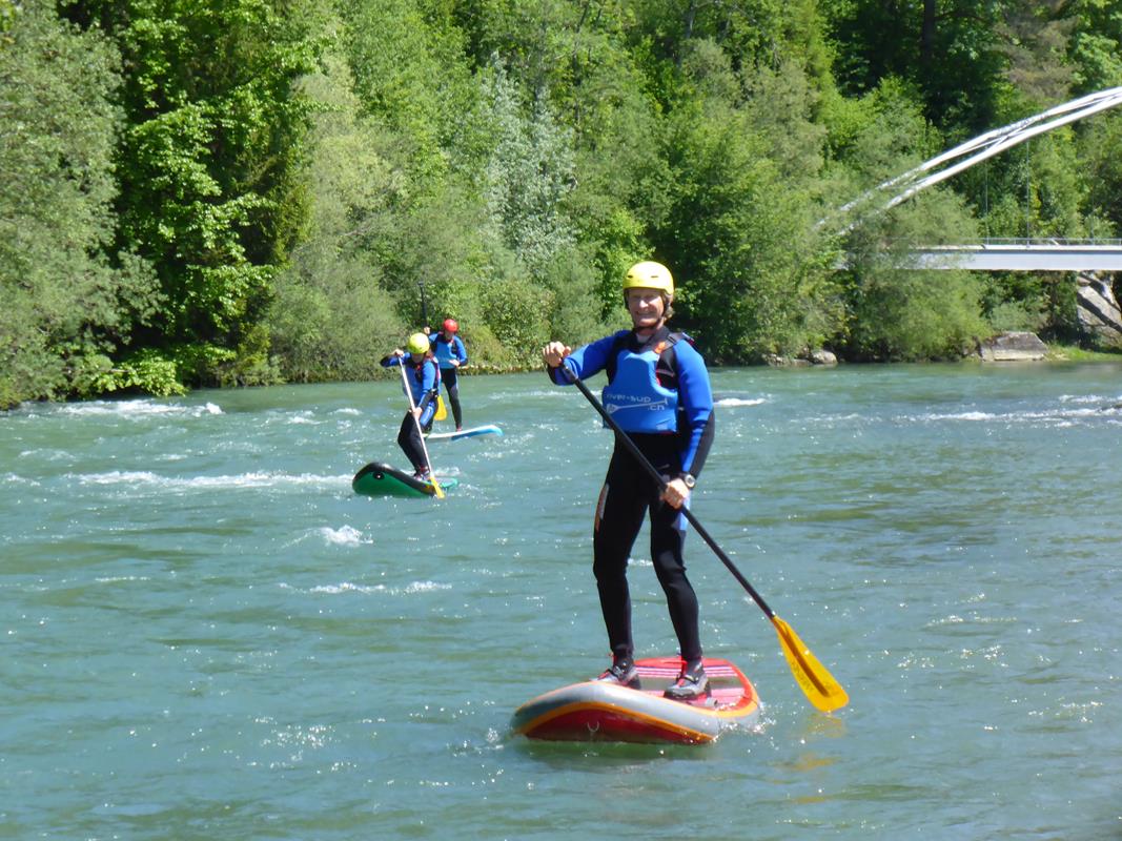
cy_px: 420
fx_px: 4148
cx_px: 561
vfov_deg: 11.6
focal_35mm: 128
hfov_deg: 15.4
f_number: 5.9
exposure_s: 1/500
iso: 320
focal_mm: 22.8
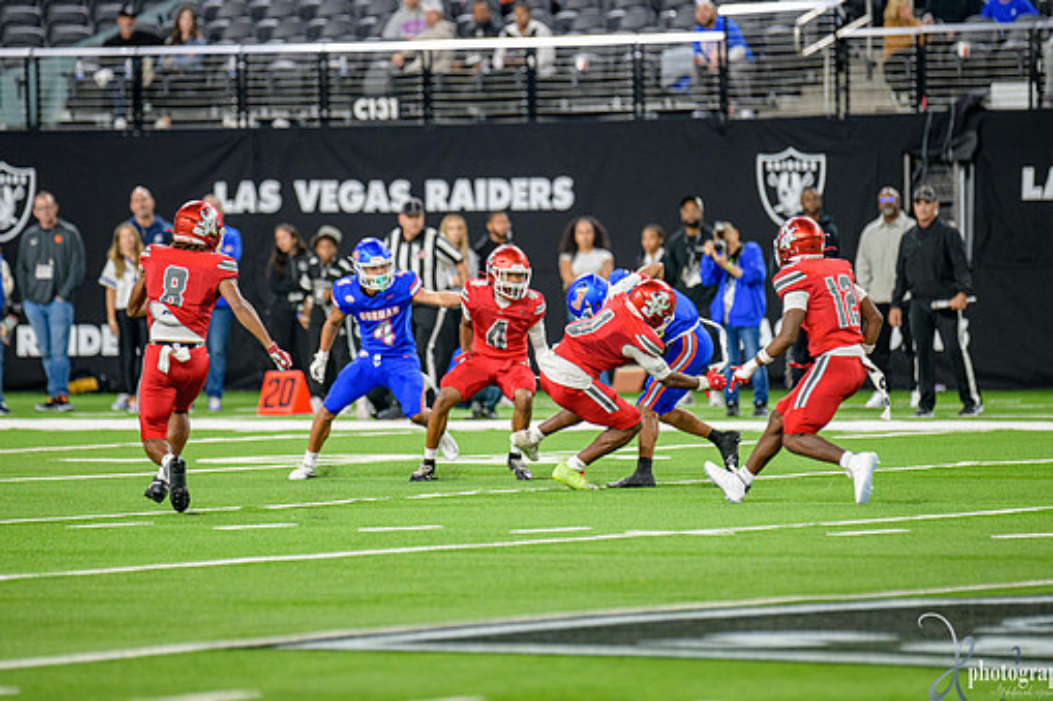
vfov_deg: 4.8
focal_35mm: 285
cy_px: 365
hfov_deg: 7.2
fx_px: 8333
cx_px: 540
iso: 1000
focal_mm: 250
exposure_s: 1/400
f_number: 2.8
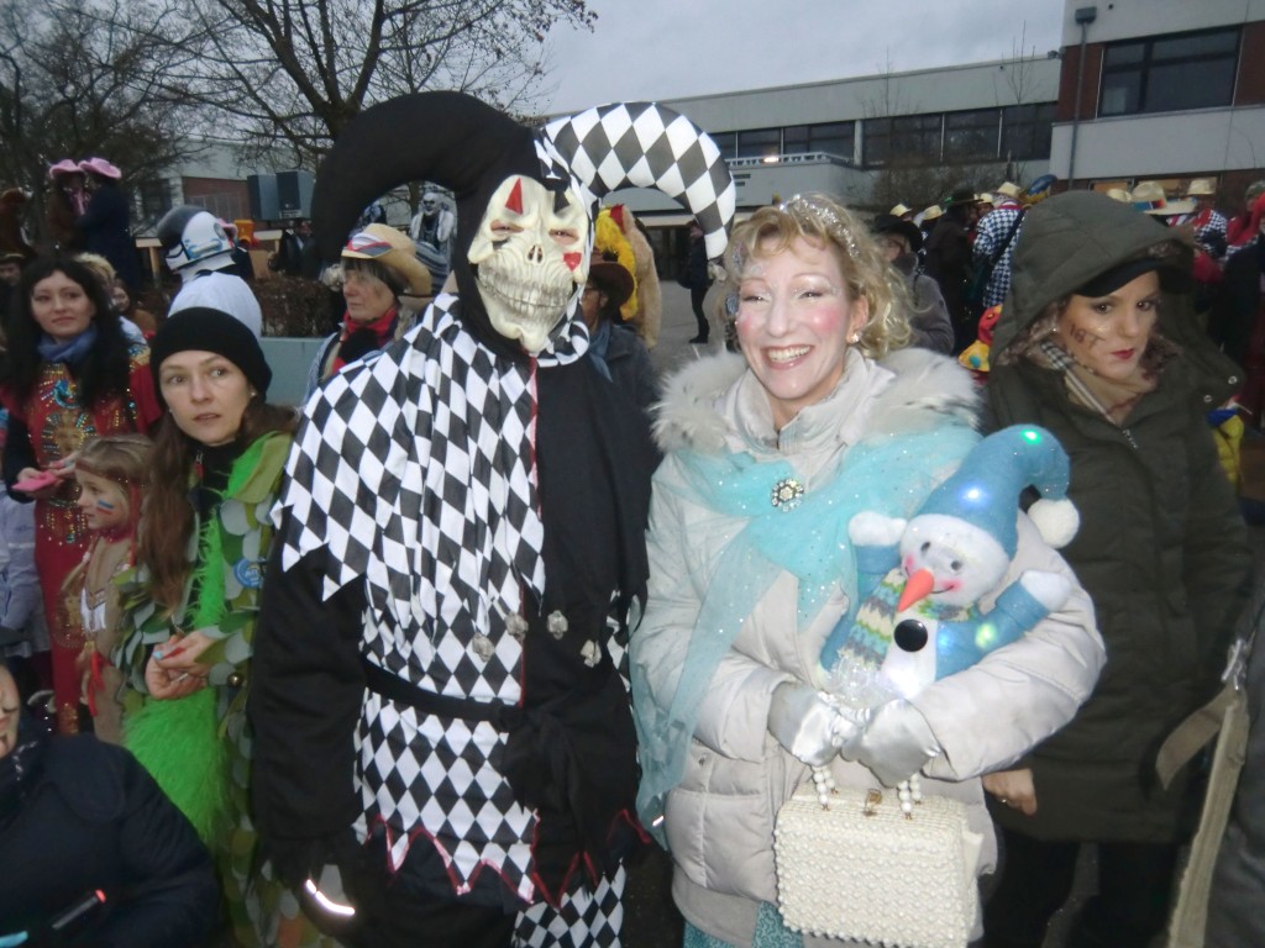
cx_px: 632
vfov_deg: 56.8
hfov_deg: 71.6
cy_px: 474
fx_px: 877
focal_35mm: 24
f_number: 3.2
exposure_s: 1/60
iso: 400
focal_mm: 4.3
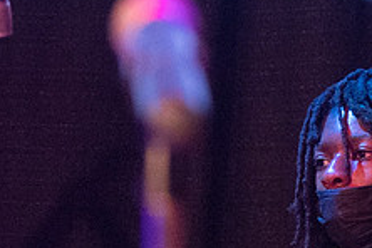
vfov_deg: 3.2
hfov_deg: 4.7
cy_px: 264
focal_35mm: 434
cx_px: 353
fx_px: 4484
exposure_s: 1/160
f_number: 2.8
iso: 3200
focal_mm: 86
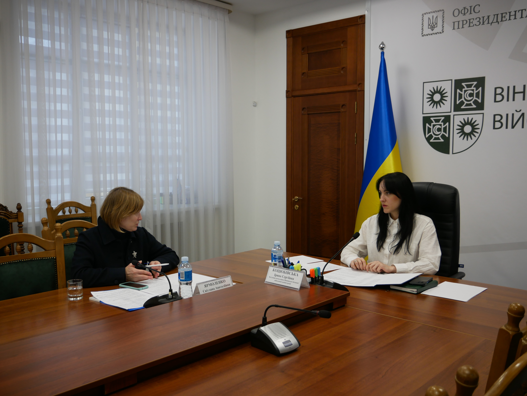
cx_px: 264
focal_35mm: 36
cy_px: 198
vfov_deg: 39.7
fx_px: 548
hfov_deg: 51.3
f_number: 3.9
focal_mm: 18
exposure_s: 1/60
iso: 250
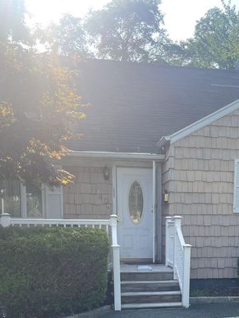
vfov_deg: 41.2
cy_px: 271
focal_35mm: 43
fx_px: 396
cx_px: 160
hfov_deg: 33.3
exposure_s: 1/1067
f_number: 1.6
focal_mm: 5.1
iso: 32
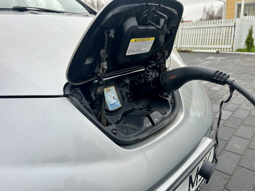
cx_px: 128
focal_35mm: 26
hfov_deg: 67.3
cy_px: 96
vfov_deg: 53.1
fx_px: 192
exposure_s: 1/122
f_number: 1.6
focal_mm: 5.1
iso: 50
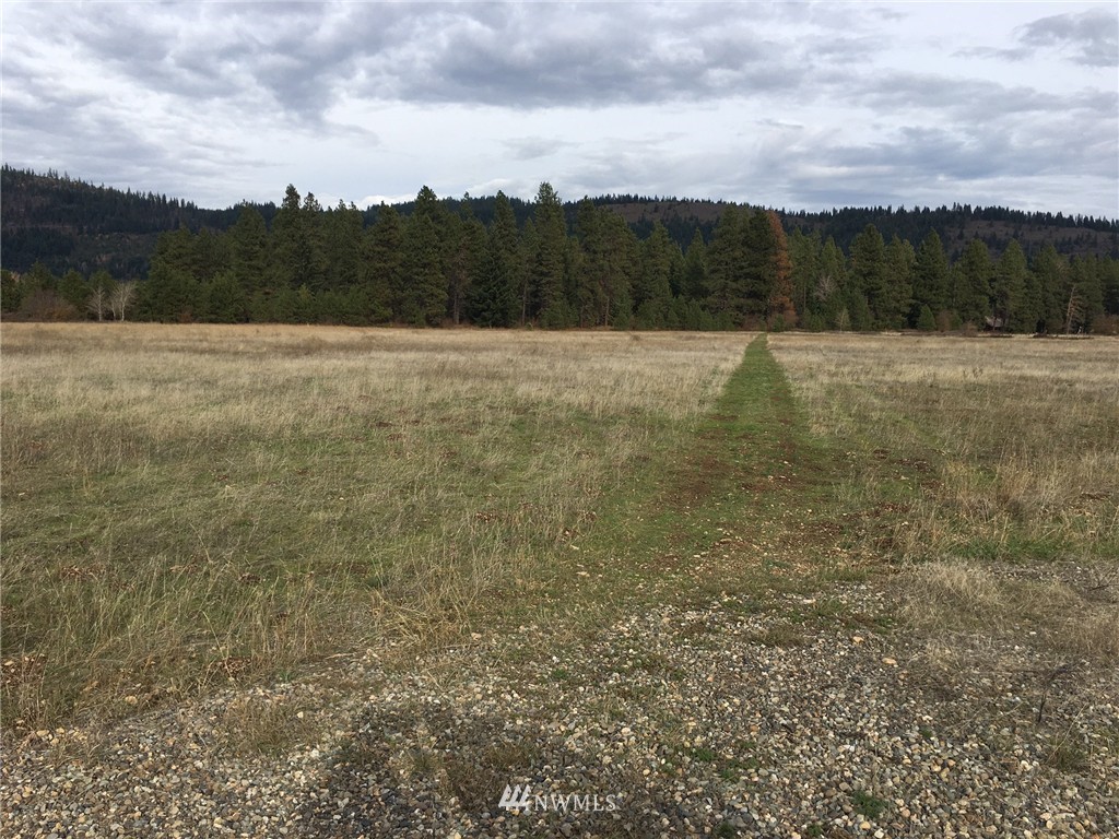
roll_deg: -1.0
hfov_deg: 61.7
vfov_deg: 48.2
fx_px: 937
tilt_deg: -6.0
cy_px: 420
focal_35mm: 29
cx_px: 560
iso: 25
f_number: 2.2
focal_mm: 4.15
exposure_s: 1/1202
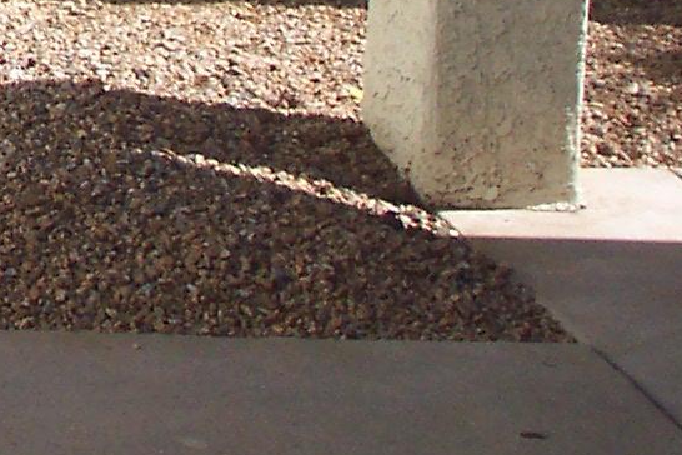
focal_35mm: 157
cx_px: -615
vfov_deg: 8.2
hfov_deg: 11.9
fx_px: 2974
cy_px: -538
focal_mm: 7.5
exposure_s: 1/125
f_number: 9.5
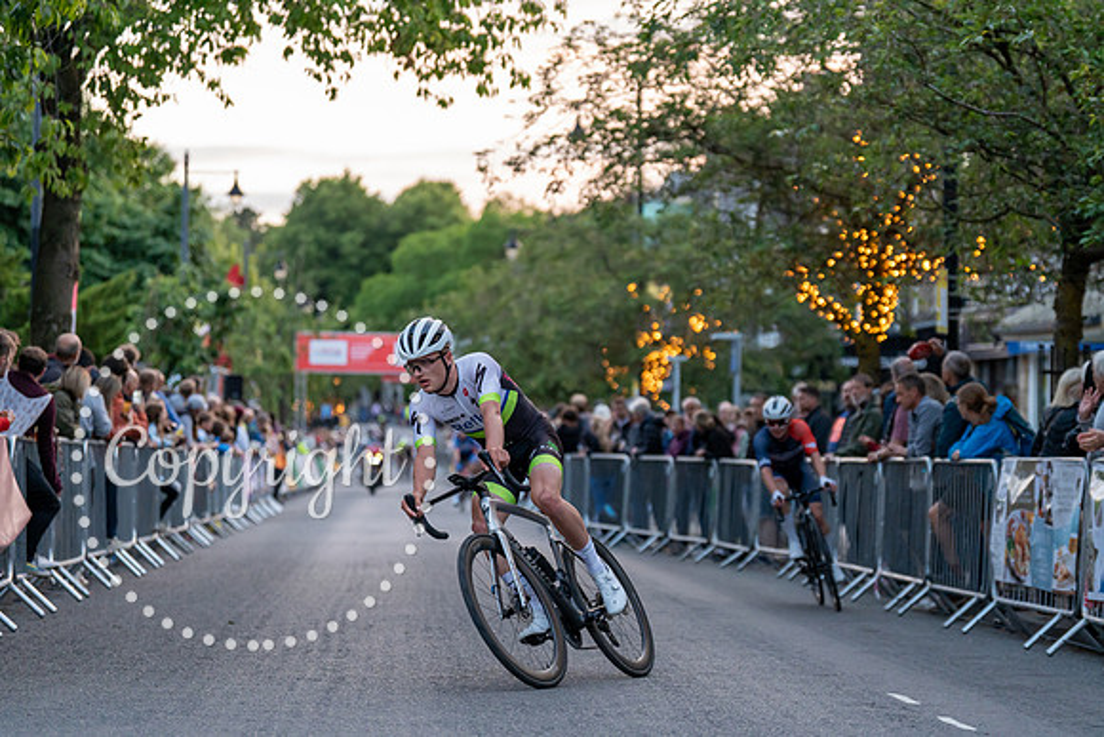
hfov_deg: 20.2
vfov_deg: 13.6
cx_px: 552
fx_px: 3098
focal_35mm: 101
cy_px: 368
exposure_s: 1/1000
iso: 3200
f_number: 2.8
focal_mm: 101
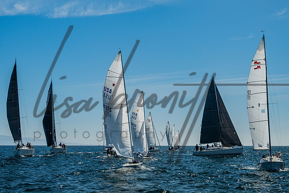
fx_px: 613
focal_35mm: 76
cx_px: 166
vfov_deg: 17.9
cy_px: 102
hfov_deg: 26.5
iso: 400
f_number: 10
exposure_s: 1/640
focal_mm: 61
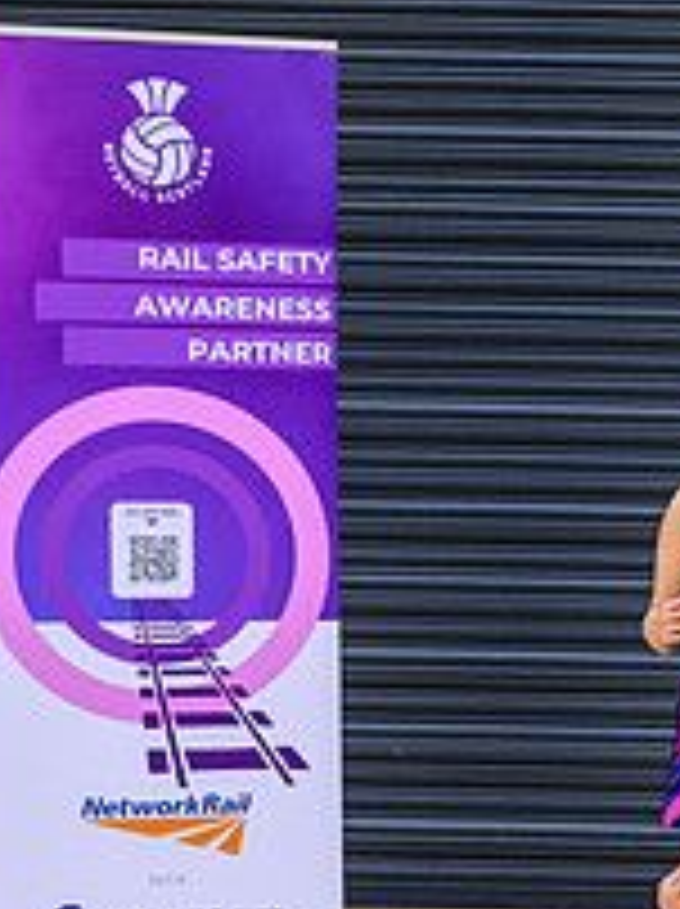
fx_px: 3123
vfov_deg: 16.5
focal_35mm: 119
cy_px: 696
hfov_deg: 11.6
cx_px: 1196
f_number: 3.5
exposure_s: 1/500
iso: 5000
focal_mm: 41
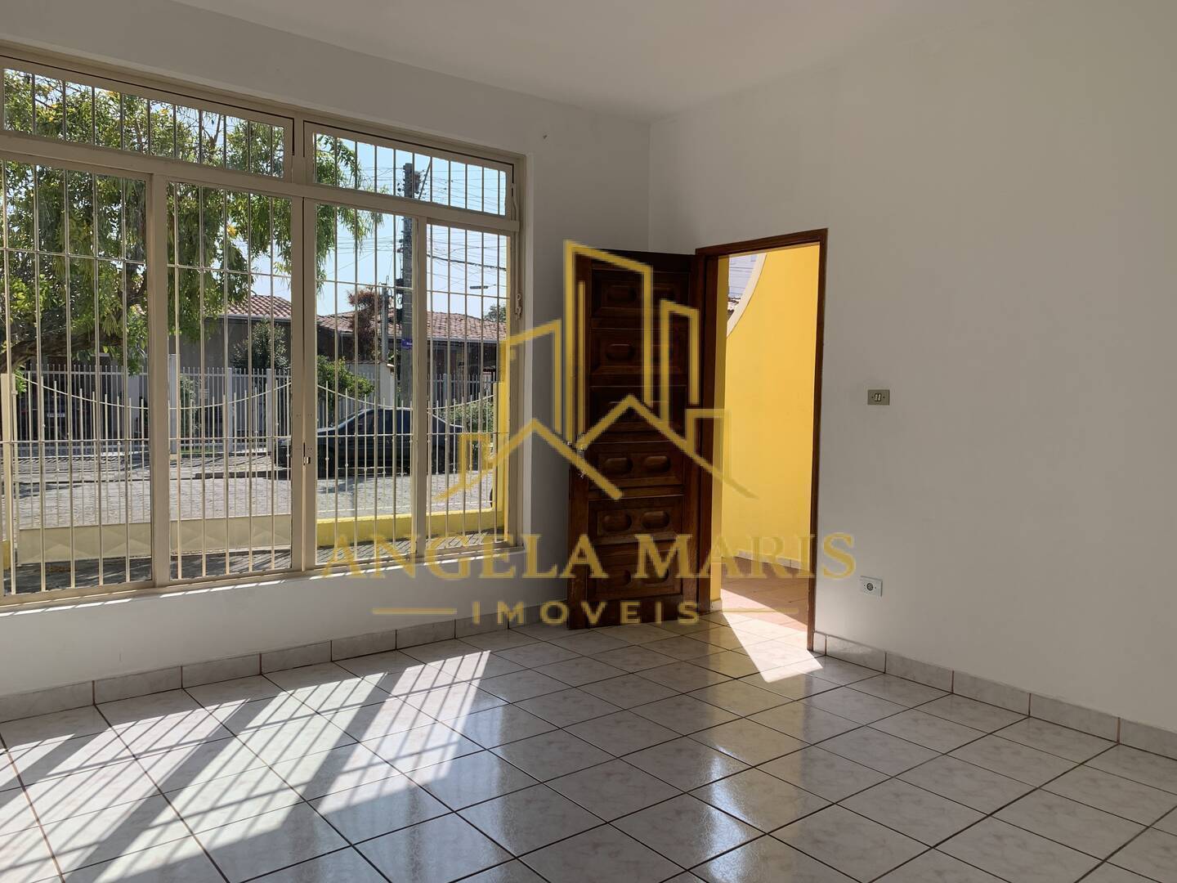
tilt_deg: -5.3
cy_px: 442
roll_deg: -1.1
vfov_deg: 53.1
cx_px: 588
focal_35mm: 26
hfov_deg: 67.3
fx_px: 884
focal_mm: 4.25
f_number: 1.8
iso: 25
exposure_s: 1/903
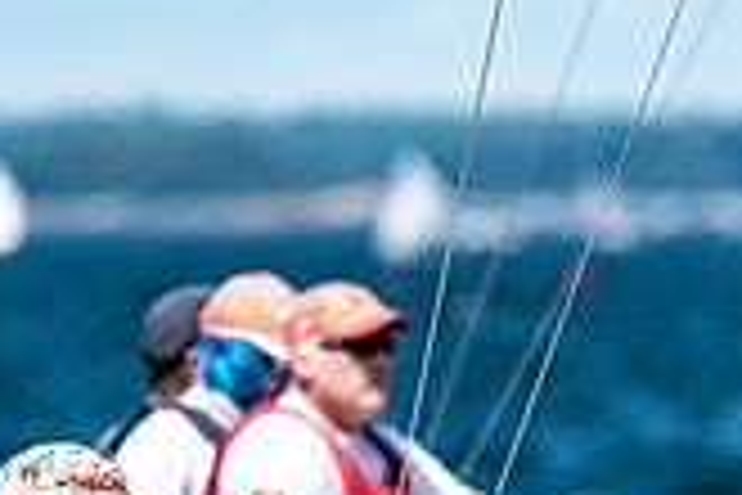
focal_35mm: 1586
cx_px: 495
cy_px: 853
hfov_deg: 1.3
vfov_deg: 0.9
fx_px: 32687
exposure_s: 1/5000
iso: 500
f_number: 5
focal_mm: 300
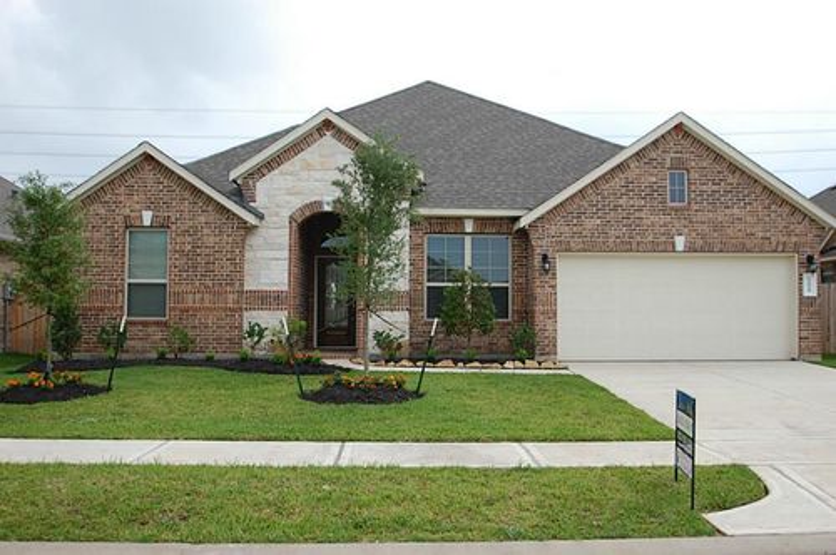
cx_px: 418
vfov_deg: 39.9
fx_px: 765
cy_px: 278
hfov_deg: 57.3
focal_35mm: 33
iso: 220
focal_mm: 22
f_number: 5.6
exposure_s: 1/125
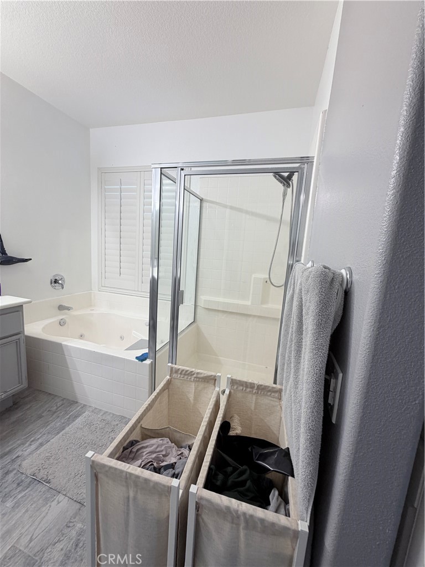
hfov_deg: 85.7
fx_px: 229
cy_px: 284
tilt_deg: -8.5
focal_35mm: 14
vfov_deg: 102.1
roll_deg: -3.7
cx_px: 212
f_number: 2.2
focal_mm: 2.22
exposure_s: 1/120
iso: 125
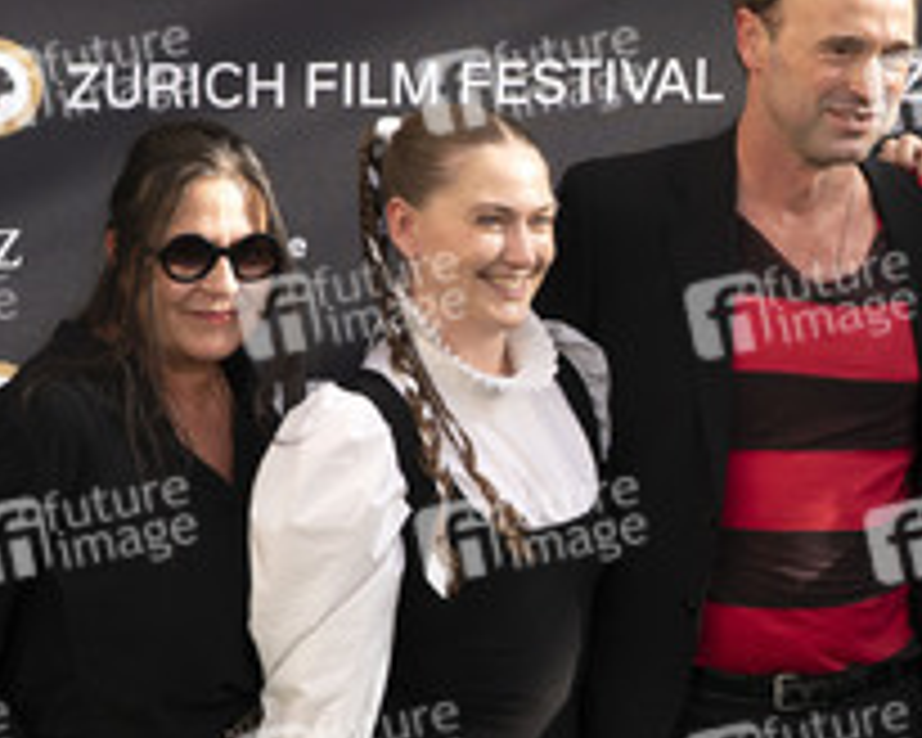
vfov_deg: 9.7
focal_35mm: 160
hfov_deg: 12.0
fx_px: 4366
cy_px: 346
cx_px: 765
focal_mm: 70
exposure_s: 1/640
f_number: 6.3
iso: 800
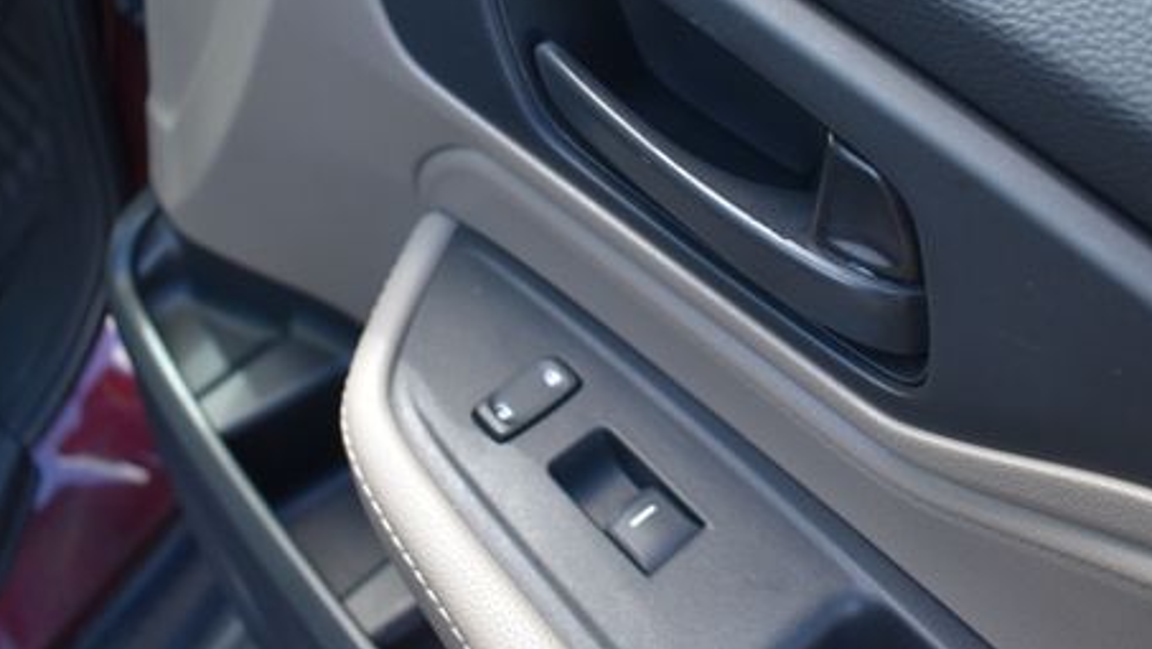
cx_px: 633
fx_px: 1222
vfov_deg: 29.5
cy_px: 218
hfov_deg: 50.4
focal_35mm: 40
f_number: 4
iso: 400
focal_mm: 18
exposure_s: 1/250
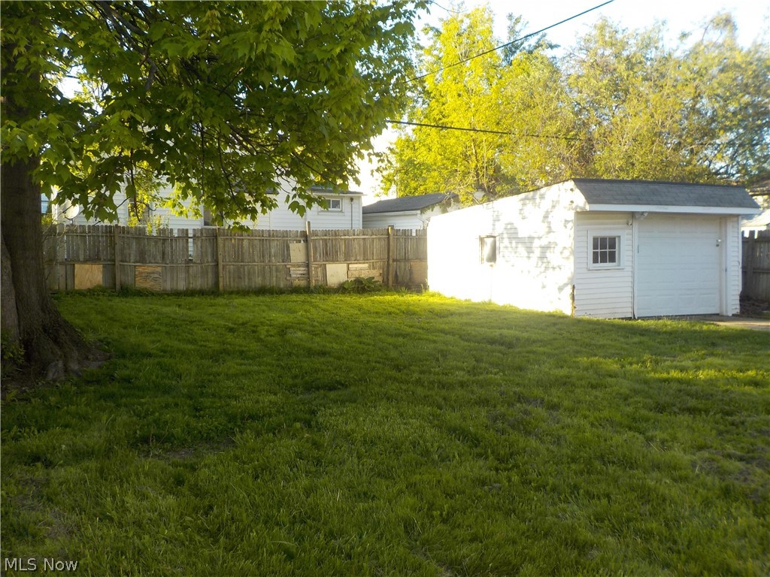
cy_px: 288
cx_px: 385
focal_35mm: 30
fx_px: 667
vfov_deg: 46.8
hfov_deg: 60.0
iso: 125
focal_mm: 4.1
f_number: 3.3
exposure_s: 1/200
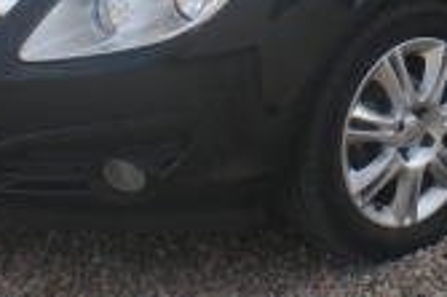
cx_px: 391
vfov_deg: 11.0
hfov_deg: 16.7
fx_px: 1501
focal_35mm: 121
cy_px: -91
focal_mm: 6.3
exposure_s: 1/140
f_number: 4.6
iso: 64
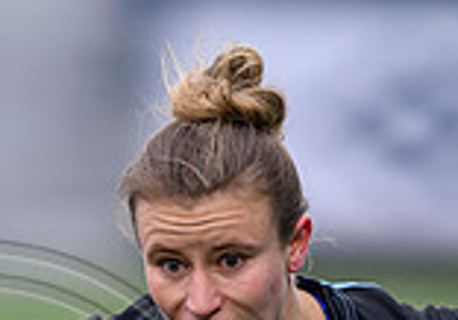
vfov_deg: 0.8
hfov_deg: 1.2
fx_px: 22597
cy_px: 624
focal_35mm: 1750
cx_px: 136
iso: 1000
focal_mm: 400
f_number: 3.2
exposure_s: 1/1600
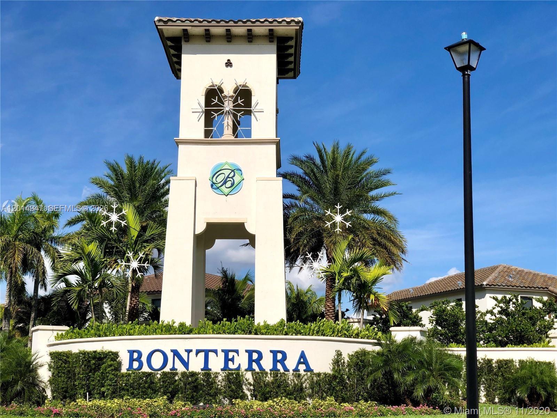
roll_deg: -0.4
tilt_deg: +11.6
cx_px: 278
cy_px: 209
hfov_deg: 36.8
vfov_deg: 28.0
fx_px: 837
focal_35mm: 52
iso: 16
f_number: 2.4
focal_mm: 6
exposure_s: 1/1946
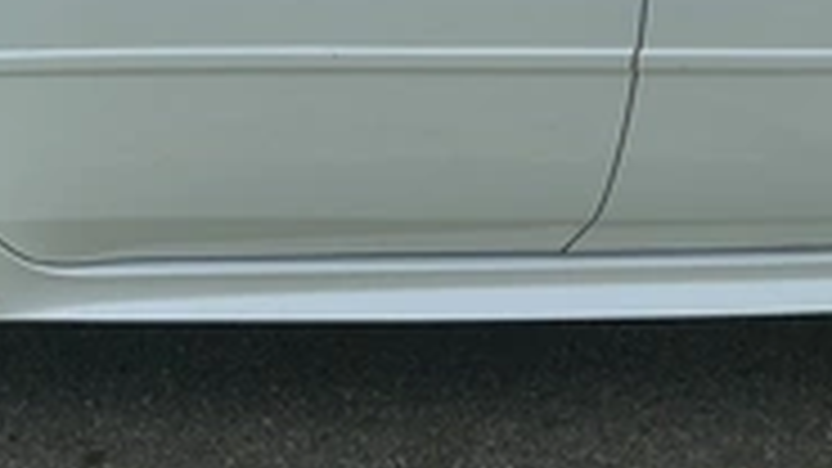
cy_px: -184
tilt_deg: -20.2
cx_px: 189
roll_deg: -1.4
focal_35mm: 66
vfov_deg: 16.9
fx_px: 1456
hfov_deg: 31.2
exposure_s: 1/1786
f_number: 1.8
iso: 25
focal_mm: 3
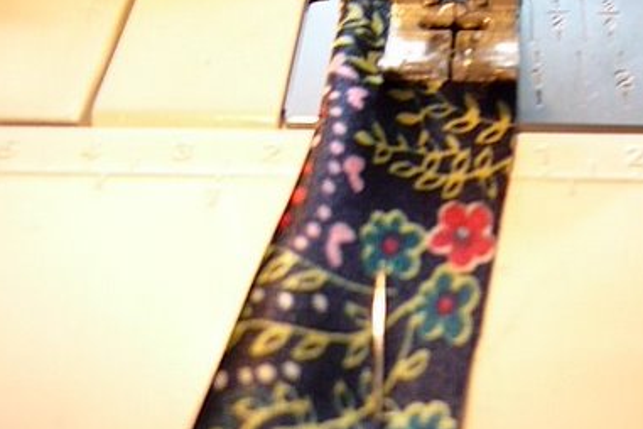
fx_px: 964
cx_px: 473
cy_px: 201
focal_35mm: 54
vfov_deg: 25.1
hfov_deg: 36.1
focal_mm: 5.5
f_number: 2.8
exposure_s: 1/40
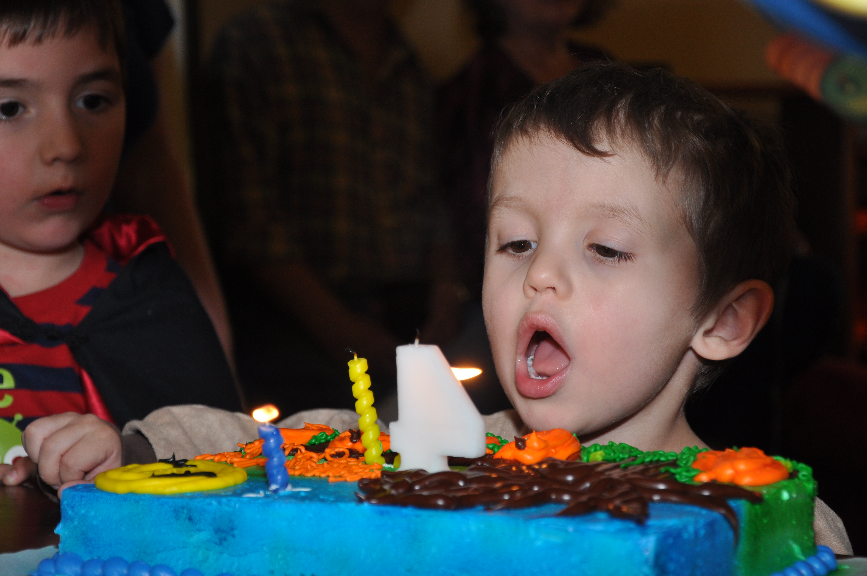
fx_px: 2093
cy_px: 288
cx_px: 434
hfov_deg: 23.4
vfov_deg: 15.7
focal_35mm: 87
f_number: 5
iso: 450
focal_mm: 58
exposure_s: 1/60
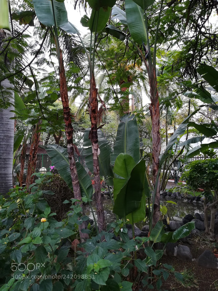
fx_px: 218
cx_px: 109
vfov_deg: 67.3
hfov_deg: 53.1
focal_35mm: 26
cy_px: 146
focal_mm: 3.83
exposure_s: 1/33.3
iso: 160
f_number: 2.2
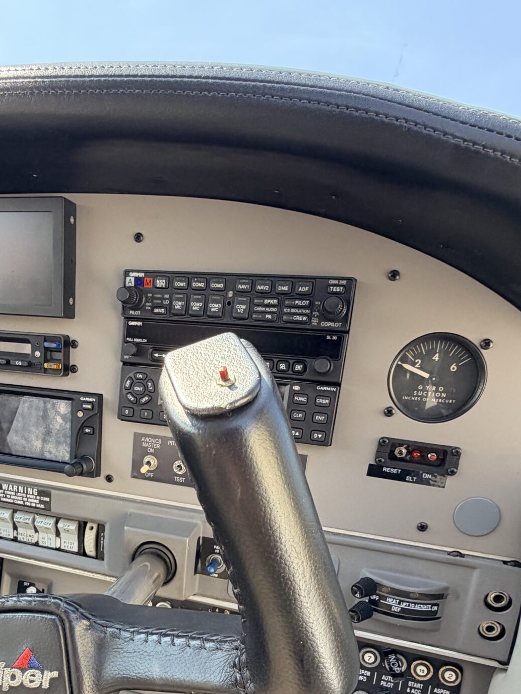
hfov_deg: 51.9
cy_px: 488
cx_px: 168
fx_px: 522
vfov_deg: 64.7
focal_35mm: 26
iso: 64
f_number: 2.2
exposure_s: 1/177
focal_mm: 2.22
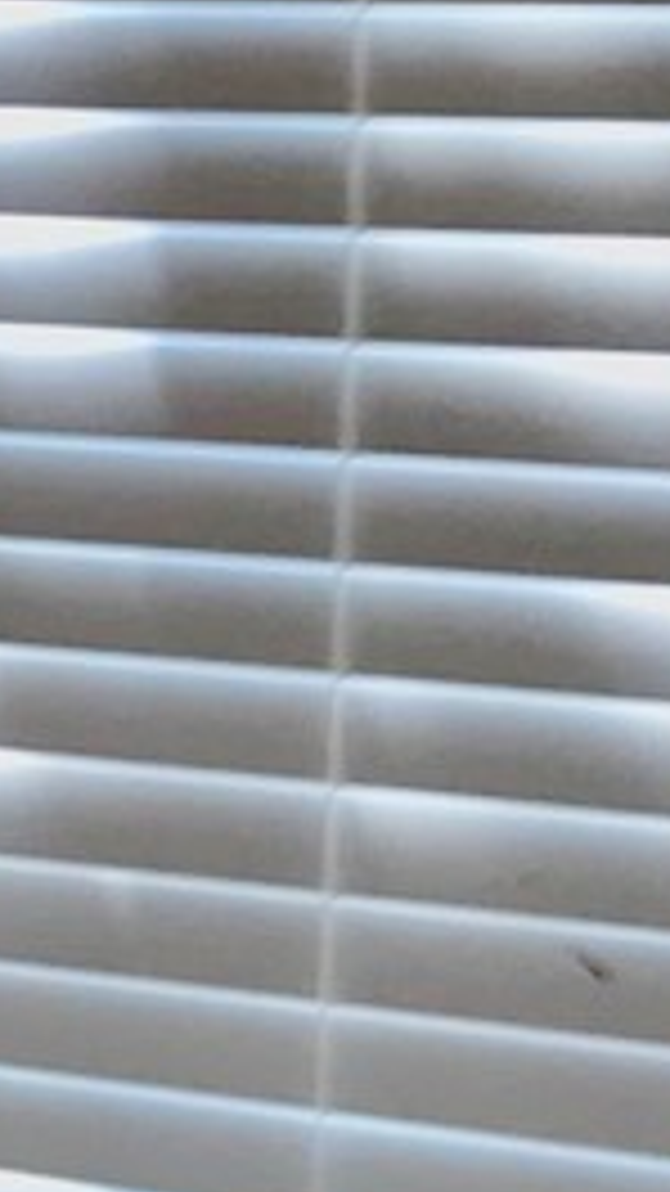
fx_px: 5813
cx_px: -2145
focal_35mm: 184
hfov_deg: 5.6
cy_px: 504
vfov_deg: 11.7
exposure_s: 1/60
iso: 32
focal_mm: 3.99
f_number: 1.8
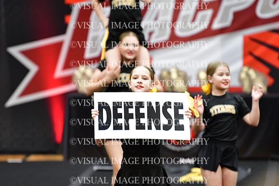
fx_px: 2325
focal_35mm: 300
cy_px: 93
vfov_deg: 4.6
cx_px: 140
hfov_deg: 6.9
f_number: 3.2
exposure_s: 1/500
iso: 5000
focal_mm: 200
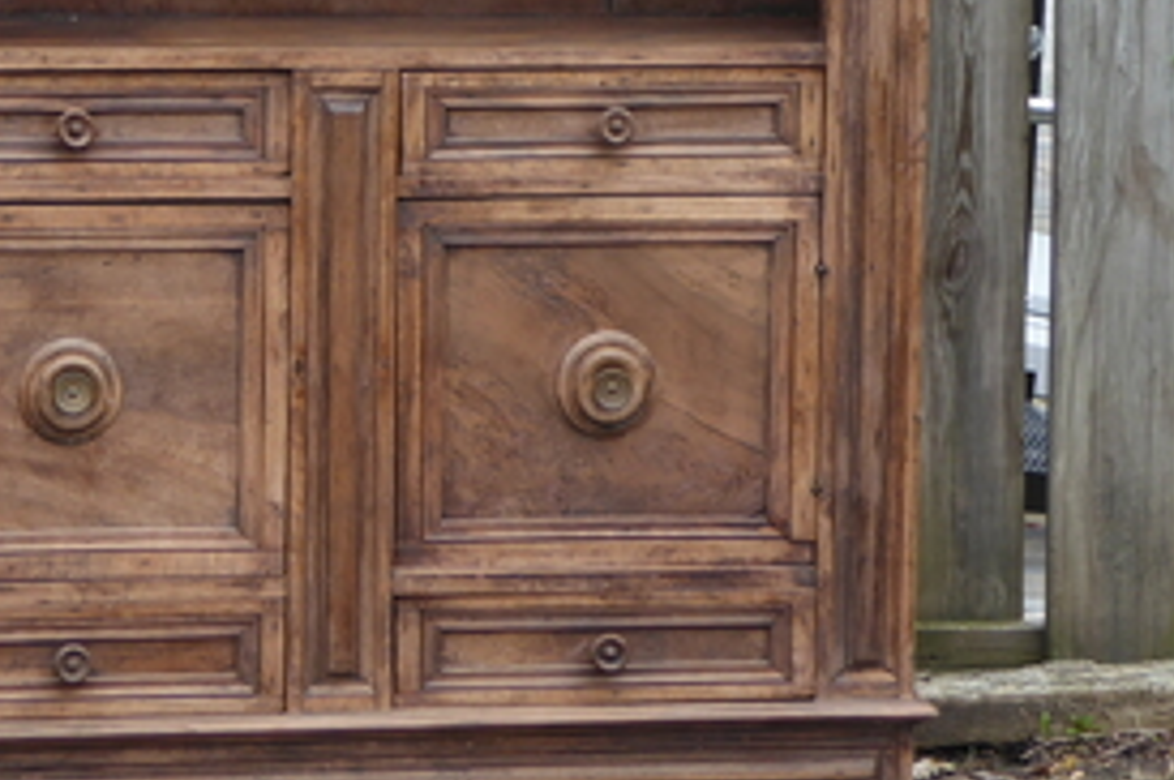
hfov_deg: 12.0
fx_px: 5570
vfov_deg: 8.0
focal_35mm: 171
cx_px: 296
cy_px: 253
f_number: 4.5
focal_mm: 12.5
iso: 80
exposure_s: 1/80
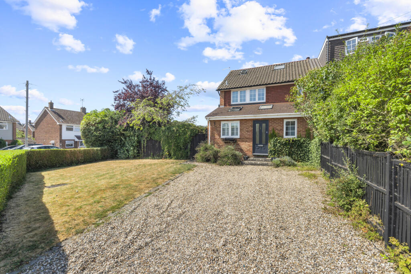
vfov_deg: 73.8
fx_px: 183
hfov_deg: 96.7
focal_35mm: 16
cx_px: 206
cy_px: 137
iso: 320
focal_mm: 16
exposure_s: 1/200
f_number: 7.1
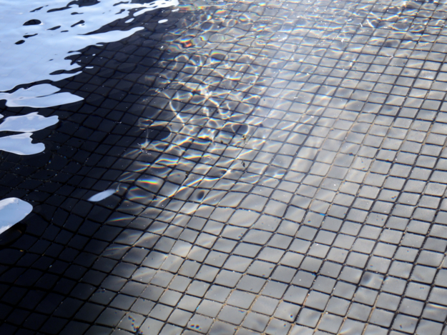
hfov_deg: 29.4
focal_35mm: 66
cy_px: 168
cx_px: 224
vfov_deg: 22.3
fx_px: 852
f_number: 3.2
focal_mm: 14.1
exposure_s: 1/320
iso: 100
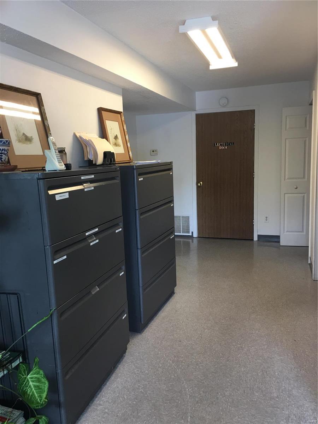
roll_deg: +2.7
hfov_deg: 48.2
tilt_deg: -8.3
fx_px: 355
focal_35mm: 29
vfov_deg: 61.7
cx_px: 159
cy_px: 212
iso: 25
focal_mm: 4.15
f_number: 2.2
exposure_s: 1/15
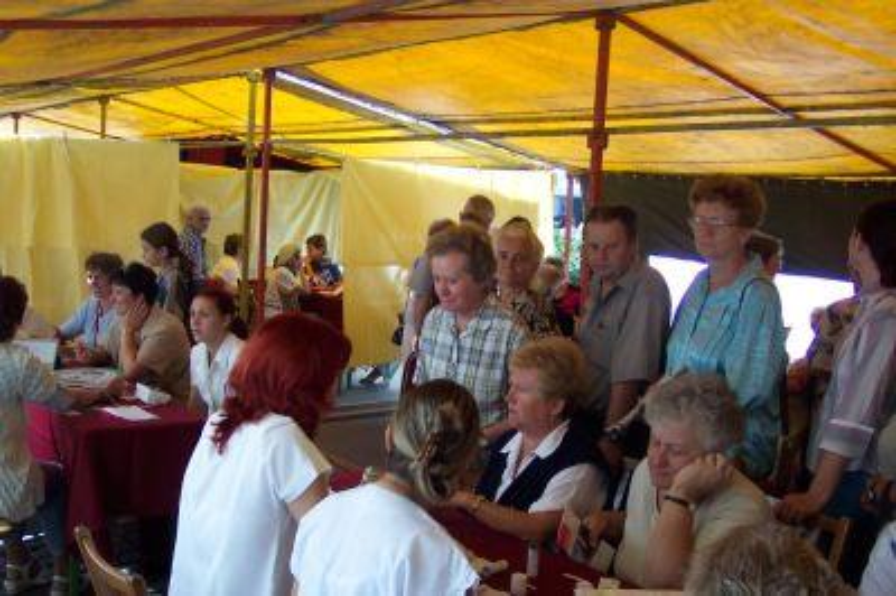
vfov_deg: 35.0
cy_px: 298
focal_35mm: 38
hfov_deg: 50.7
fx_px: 945
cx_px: 448
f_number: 2.8
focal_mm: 8
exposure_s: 1/250
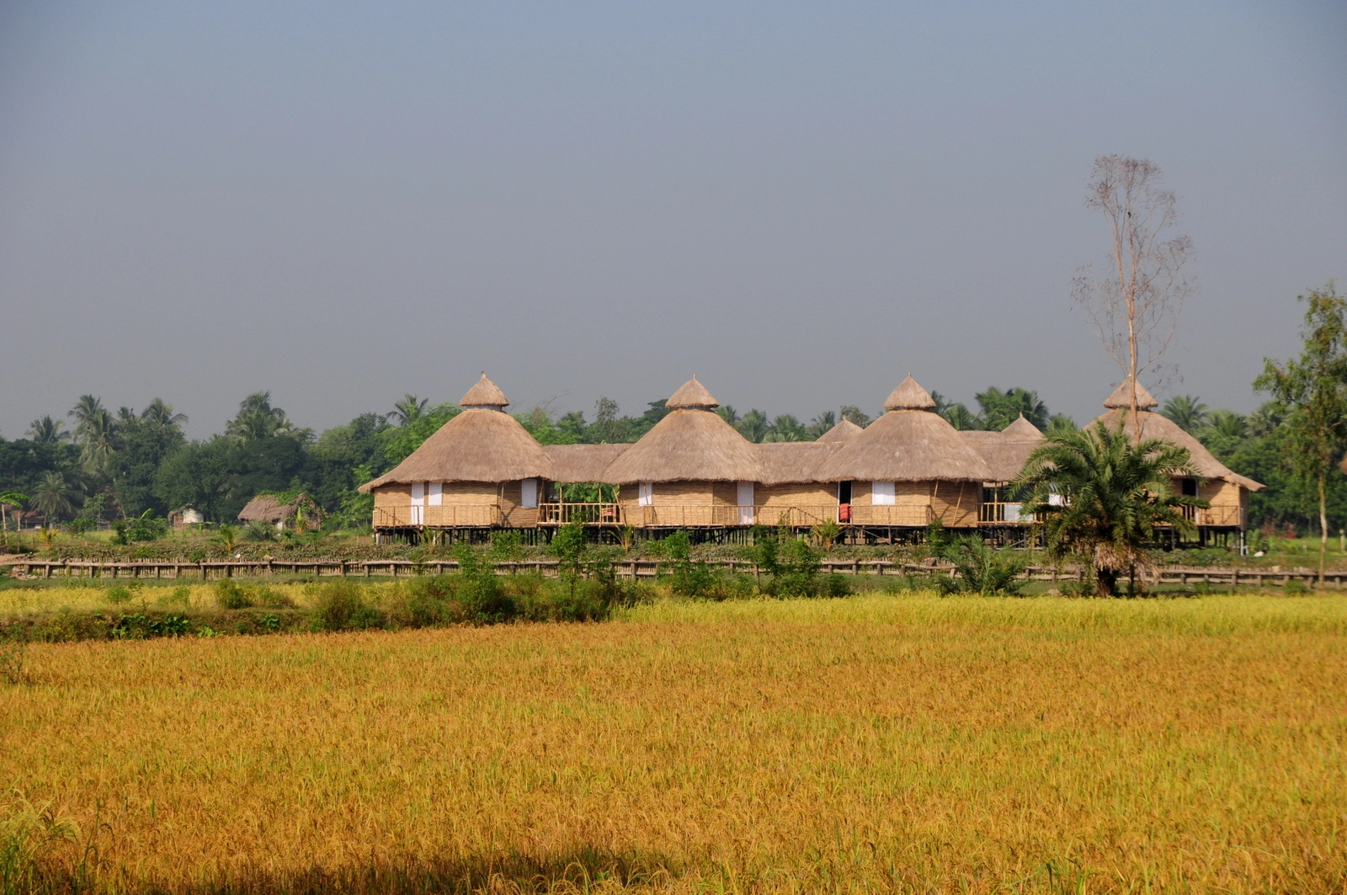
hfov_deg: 19.5
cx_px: 674
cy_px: 448
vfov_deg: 13.0
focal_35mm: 105
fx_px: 3924
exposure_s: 1/800
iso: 200
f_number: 7.1
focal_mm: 70
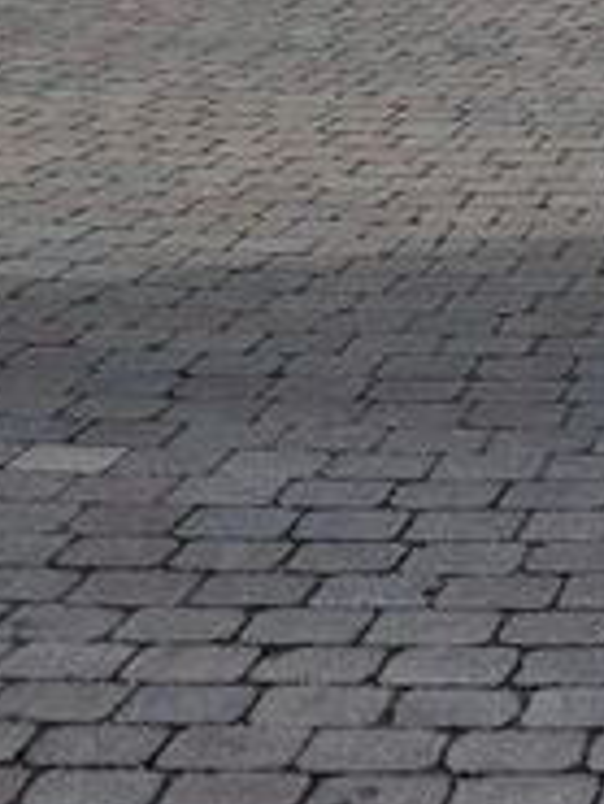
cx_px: 1052
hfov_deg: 15.5
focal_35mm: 83
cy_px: -541
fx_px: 1929
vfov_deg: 19.2
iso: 12
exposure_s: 1/838
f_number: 1.7
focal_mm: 6.3
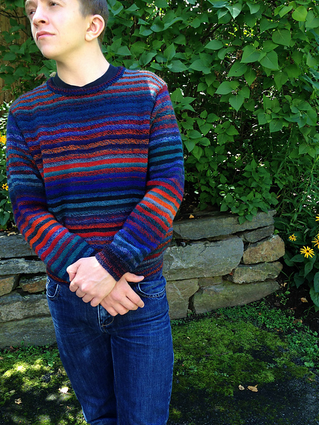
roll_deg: +0.3
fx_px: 405
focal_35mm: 33
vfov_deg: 55.4
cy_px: 212
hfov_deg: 42.9
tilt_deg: -14.1
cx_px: 160
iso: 50
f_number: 2.4
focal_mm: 4.12
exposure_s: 1/133
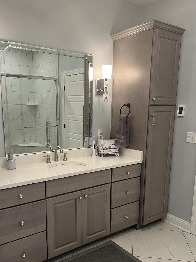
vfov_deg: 56.4
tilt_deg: -12.5
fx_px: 242
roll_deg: +0.1
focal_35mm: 32
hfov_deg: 44.2
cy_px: 157
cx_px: 96
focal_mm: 5.7
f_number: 1.5
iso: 100
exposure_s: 1/60
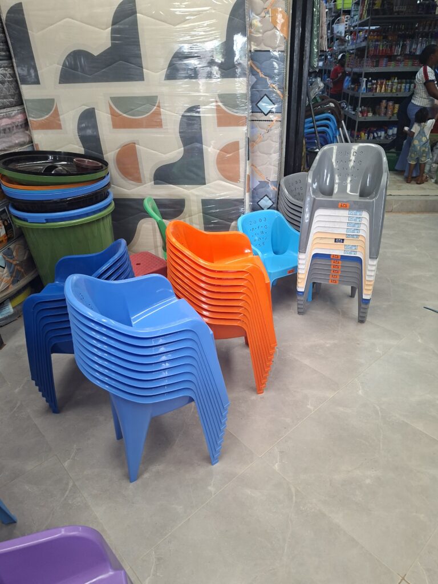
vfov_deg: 73.9
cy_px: 292
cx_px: 219
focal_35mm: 23
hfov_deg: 58.9
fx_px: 388
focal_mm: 5.54
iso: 160
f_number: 1.8
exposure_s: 1/100
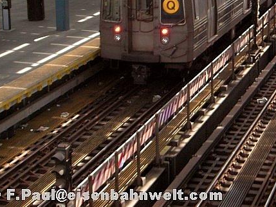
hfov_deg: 19.6
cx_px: 222
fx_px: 790
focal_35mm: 99
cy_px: 32
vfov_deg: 14.8
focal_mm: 9.7
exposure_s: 1/60
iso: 160
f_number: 3.7
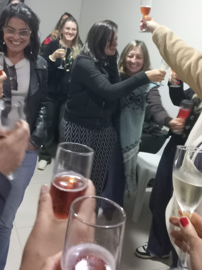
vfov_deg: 43.6
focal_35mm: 42
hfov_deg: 34.3
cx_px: 82
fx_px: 327
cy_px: 74
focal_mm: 4.6
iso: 1000
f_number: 1.8
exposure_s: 1/24
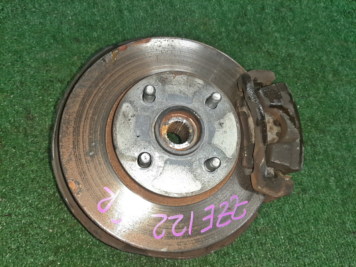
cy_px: 134
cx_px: 178
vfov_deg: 53.1
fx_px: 267
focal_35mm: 26
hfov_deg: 67.3
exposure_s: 1/50
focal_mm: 3.93
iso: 149
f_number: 1.7
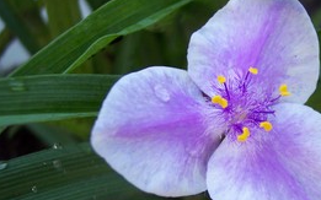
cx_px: 260
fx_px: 595
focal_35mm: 68
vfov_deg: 19.1
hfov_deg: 29.5
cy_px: 119
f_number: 2.8
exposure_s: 1/350
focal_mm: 8
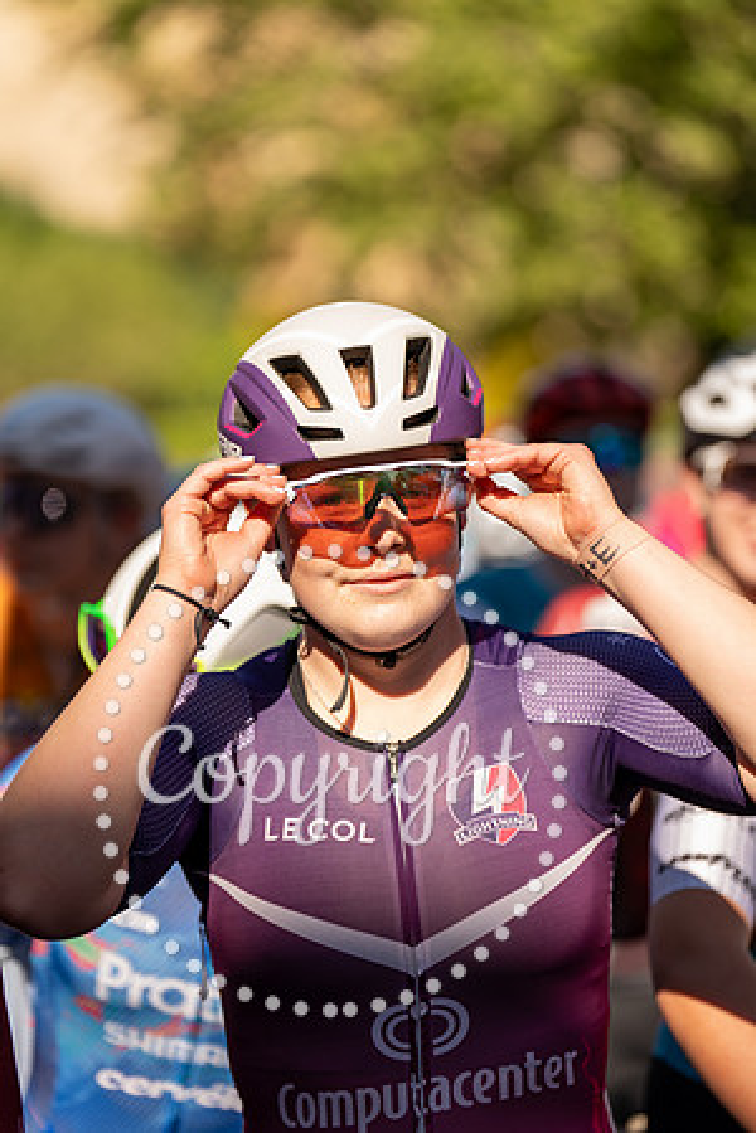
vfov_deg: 15.2
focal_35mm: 135
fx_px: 4252
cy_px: 566
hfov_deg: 10.2
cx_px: 378
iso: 100
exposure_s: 1/1000
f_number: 2.8
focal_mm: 135
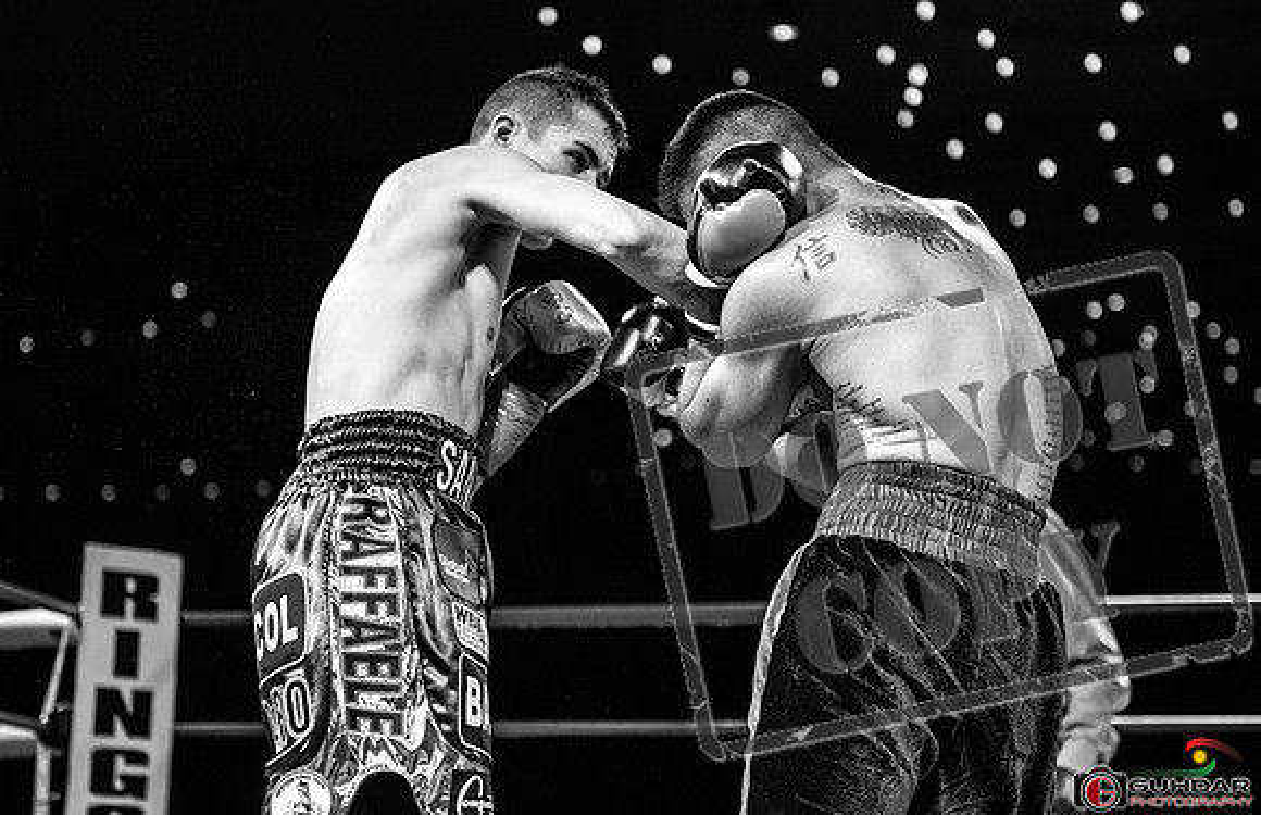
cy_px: 374
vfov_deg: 16.6
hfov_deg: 25.4
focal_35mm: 81
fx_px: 2799
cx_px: 556
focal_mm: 70
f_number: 2.8
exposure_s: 1/1000
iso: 2000
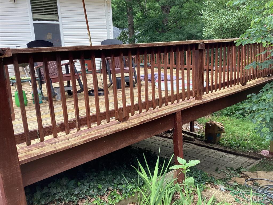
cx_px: 136
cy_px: 102
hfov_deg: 58.4
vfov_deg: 45.4
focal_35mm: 31
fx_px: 244
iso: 25
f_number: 2.4
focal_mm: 3.3
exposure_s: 1/120
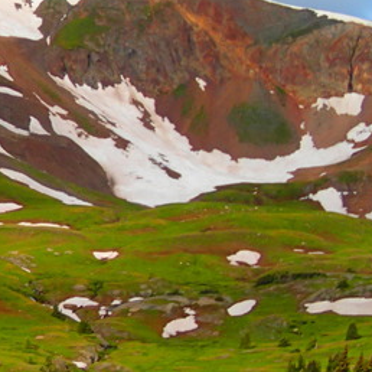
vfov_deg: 10.5
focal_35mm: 167
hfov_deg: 10.1
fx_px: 2030
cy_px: 136
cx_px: -189
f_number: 5
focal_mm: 11.01
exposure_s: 1/320
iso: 100
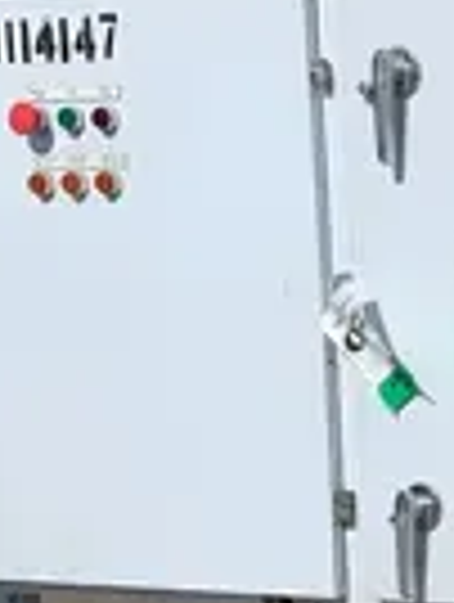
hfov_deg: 9.8
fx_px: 2475
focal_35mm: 142
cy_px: 488
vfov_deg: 13.8
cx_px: 863
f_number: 1.8
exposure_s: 1/7407
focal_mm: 4.25
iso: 25
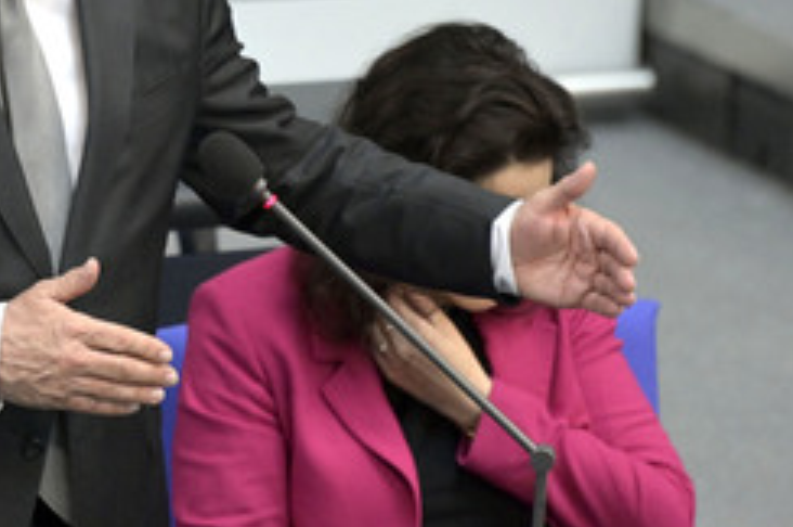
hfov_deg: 2.7
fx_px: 16675
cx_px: 70
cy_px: 68
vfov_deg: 1.8
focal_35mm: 758
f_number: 5.6
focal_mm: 410
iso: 6400
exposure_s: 1/400
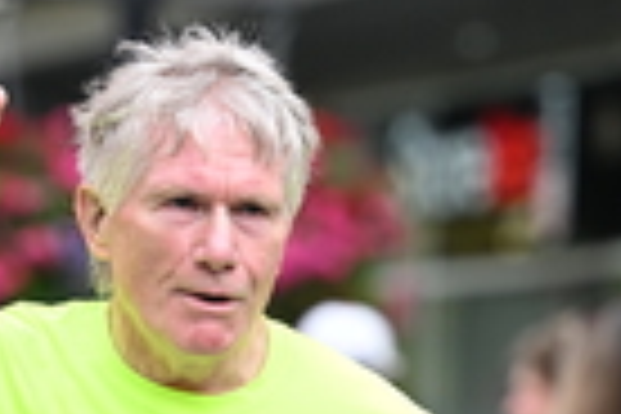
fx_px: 8573
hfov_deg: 4.1
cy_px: 495
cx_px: 290
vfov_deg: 2.8
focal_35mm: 497
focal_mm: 125
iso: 640
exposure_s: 1/1600
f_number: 2.8
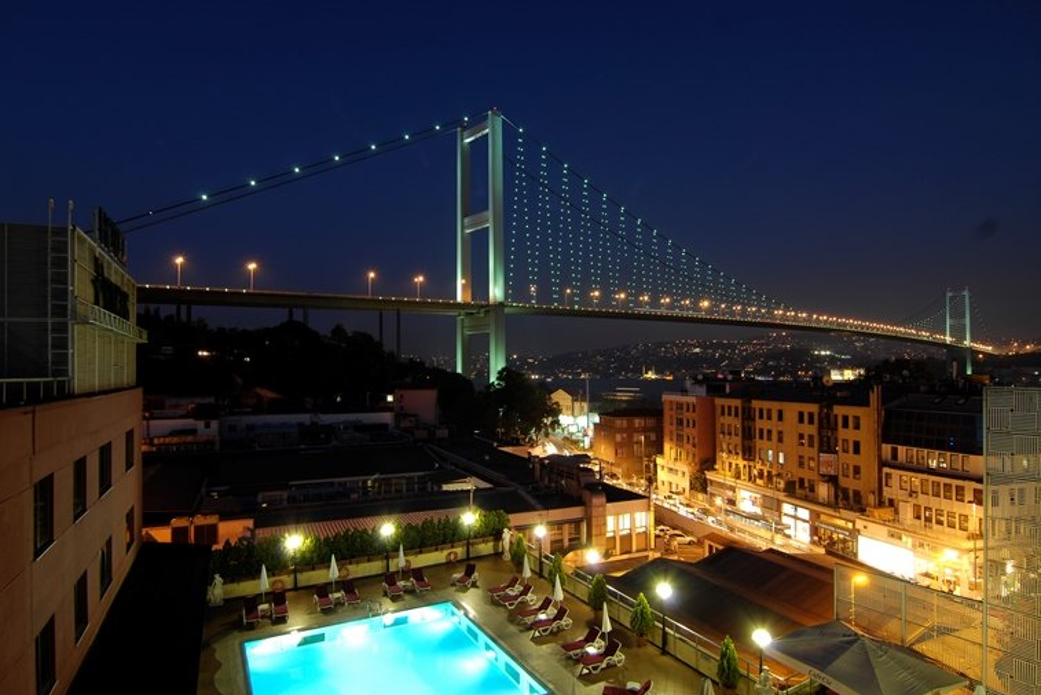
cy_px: 363
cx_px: 518
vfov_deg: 64.6
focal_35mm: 19
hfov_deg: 86.9
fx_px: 549
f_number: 5.6
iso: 100
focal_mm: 12
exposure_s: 6
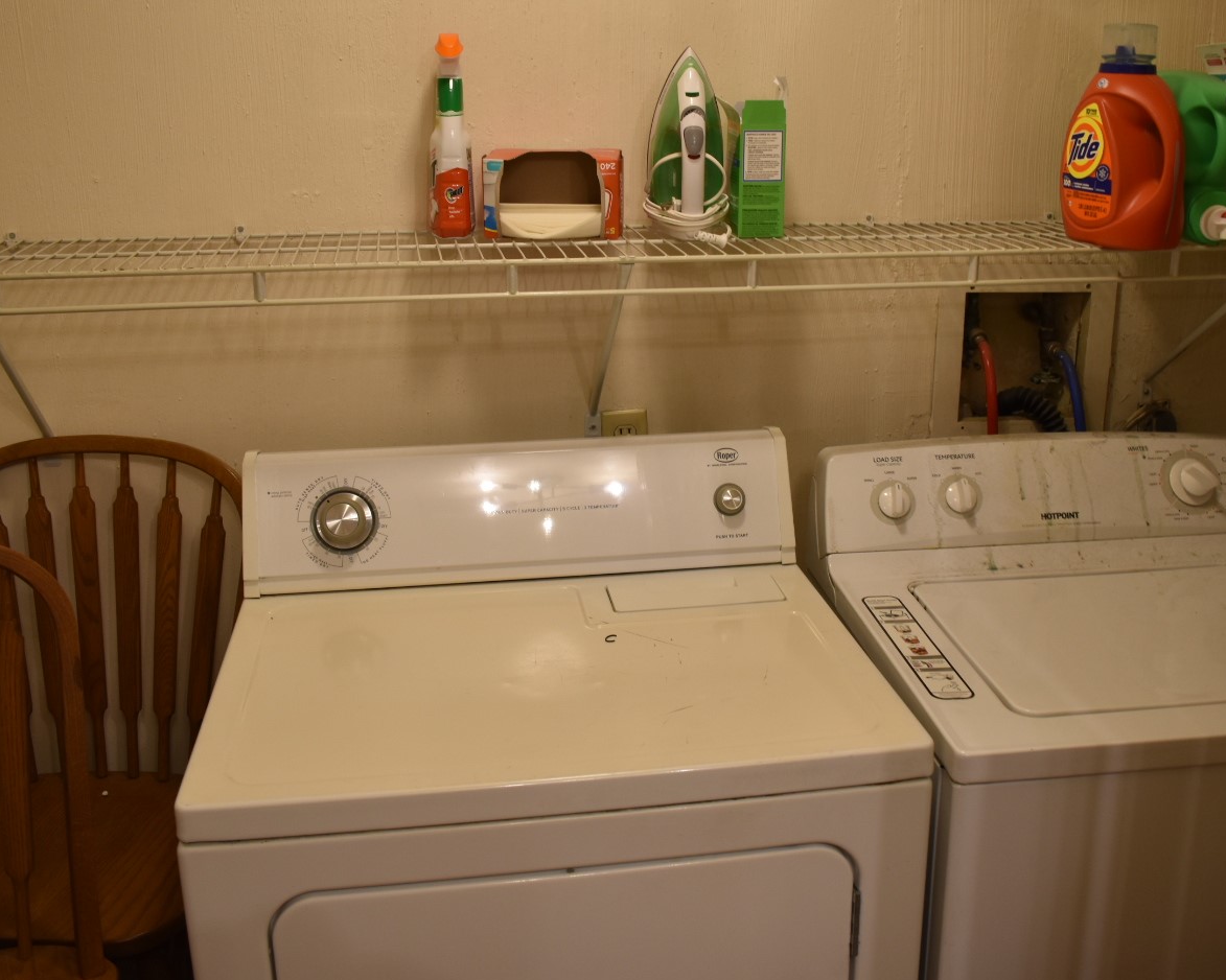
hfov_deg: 51.4
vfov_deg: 42.1
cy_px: 430
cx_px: 678
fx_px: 1270
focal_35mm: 35
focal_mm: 18
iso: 450
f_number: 4.5
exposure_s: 1/30
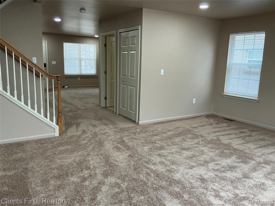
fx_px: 222
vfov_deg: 49.7
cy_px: 103
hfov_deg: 63.4
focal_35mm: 28
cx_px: 138
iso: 100
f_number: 1.8
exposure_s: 1/60
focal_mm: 3
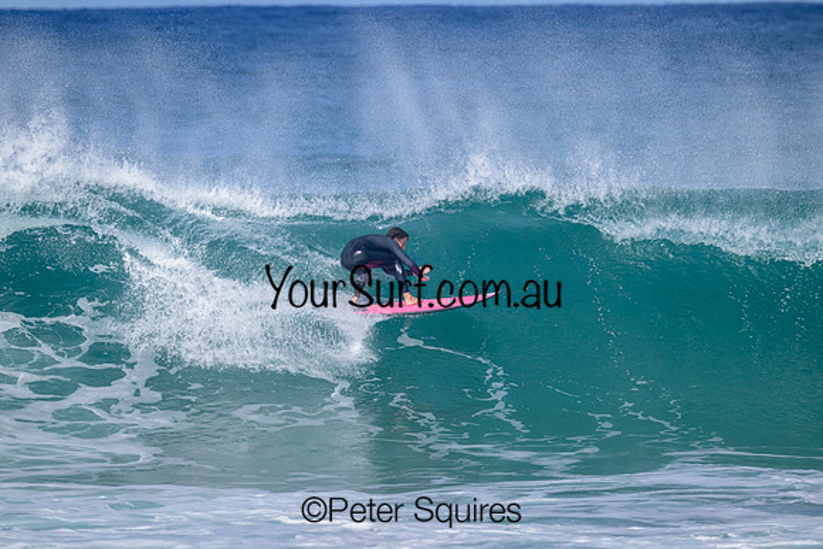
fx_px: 13491
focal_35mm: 590
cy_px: 274
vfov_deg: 2.3
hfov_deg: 3.5
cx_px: 412
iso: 800
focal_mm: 590
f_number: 11
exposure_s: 1/2000
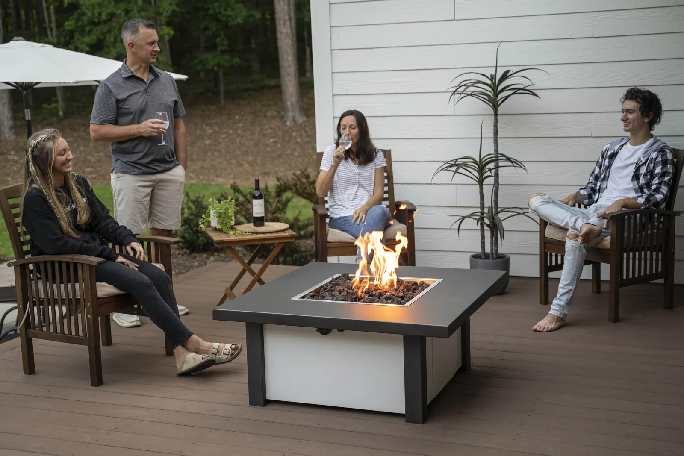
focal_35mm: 50
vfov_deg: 27.0
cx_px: 342
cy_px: 228
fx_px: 950
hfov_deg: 39.6
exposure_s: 1/250
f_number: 2.8
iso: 400
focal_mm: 50
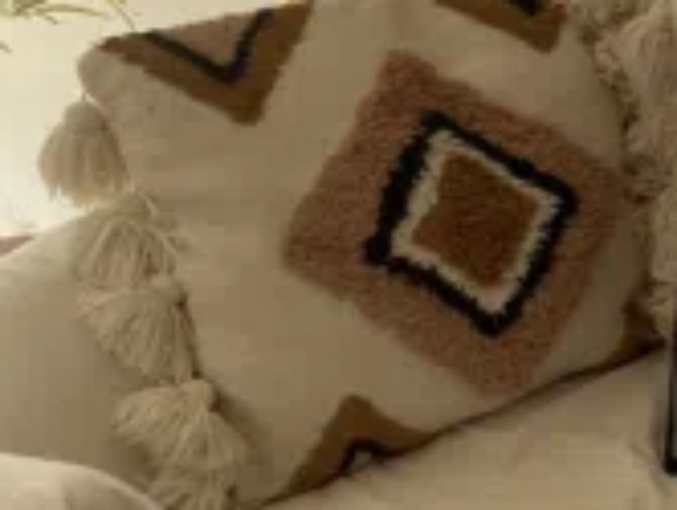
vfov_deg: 14.7
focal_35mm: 100
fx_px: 1959
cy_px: 57
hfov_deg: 16.3
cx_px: 1236
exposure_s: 1/75
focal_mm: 4.25
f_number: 1.8
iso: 80
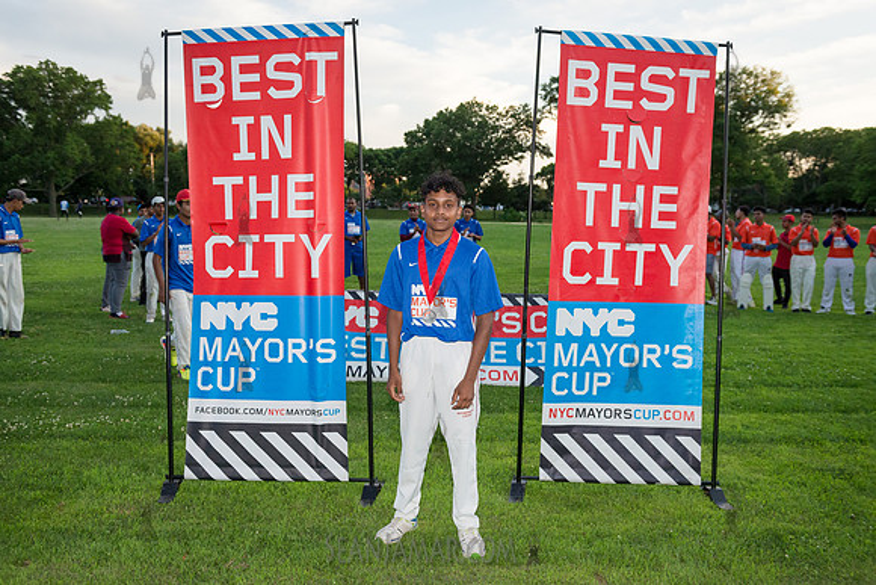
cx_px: 438
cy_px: 292
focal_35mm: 32
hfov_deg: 58.7
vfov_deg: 41.1
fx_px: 779
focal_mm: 32
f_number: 4
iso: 1600
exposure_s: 1/2000
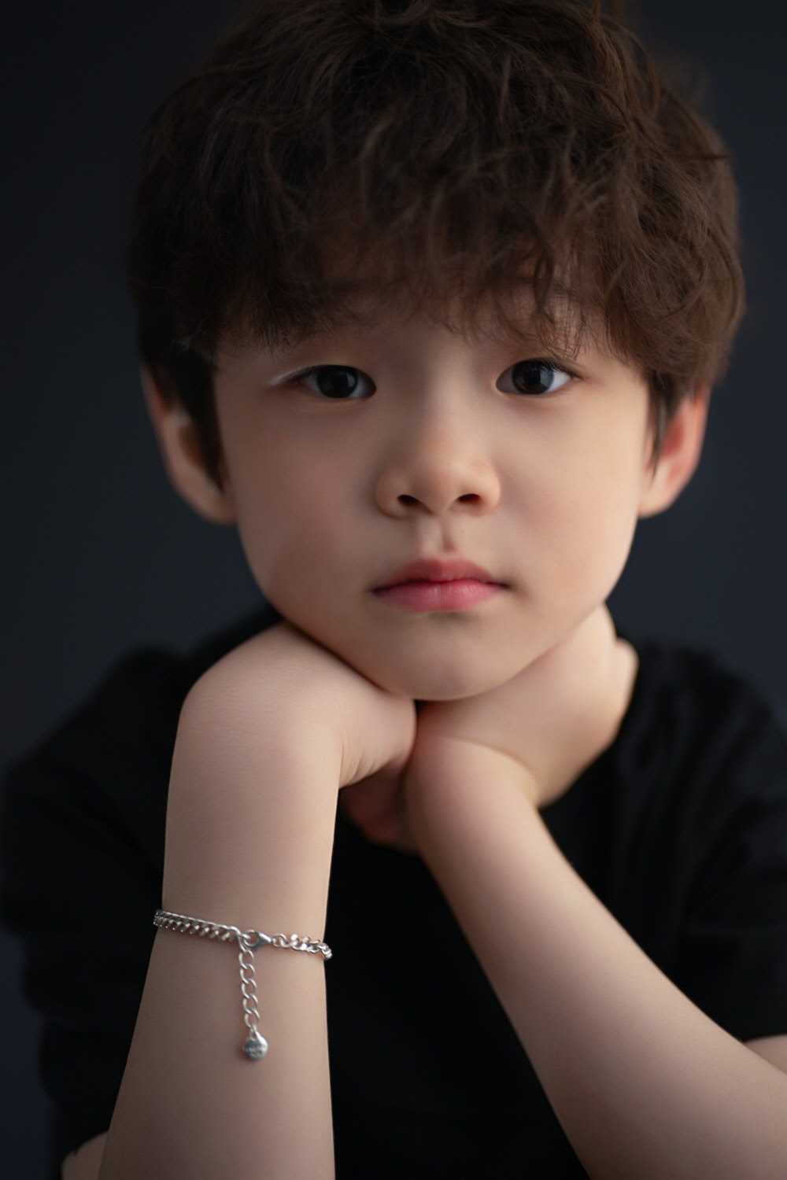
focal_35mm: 75
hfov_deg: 18.2
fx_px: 2459
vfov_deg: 27.0
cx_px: 394
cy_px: 590
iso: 100
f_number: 2.8
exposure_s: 1/125
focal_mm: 75
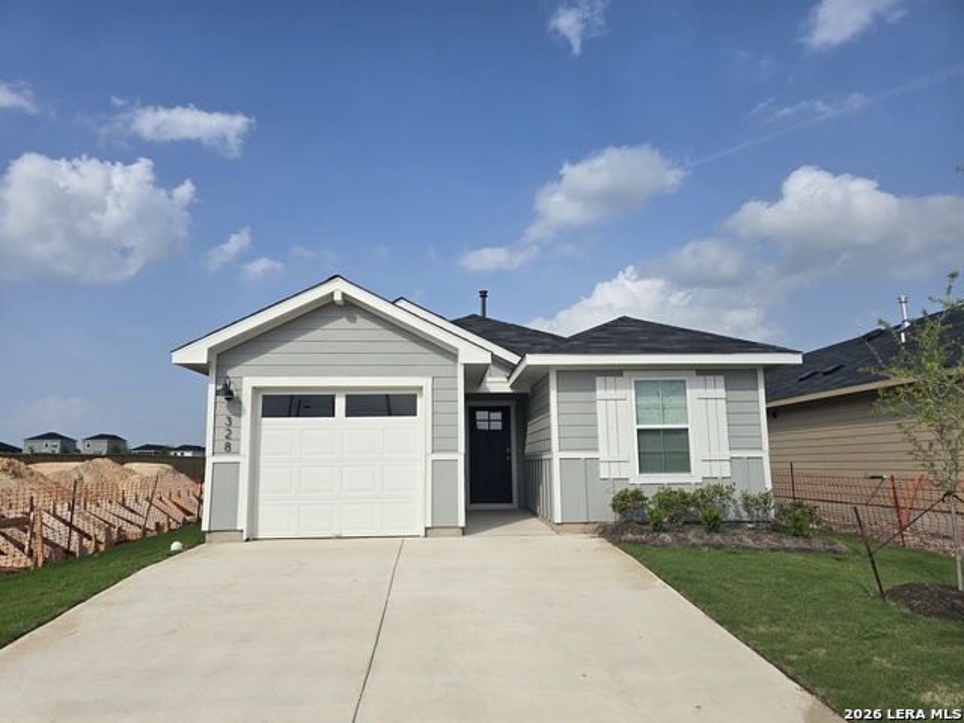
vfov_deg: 58.9
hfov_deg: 73.9
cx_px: 482
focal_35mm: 23
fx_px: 641
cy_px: 362
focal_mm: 6.3
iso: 12
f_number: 1.7
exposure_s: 1/1429
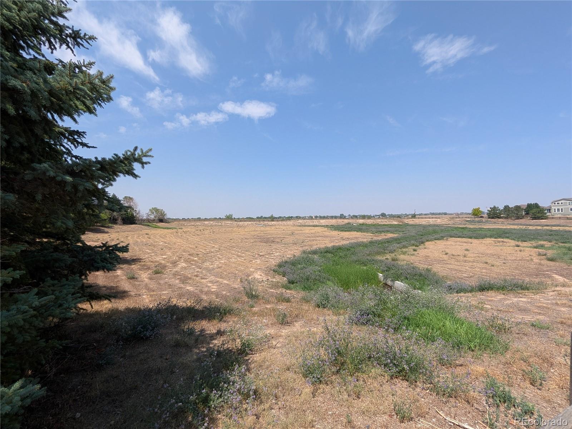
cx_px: 286
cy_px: 214
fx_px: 215
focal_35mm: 13
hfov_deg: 106.2
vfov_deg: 89.9
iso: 32
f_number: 2.2
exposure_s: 1/925
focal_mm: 1.54
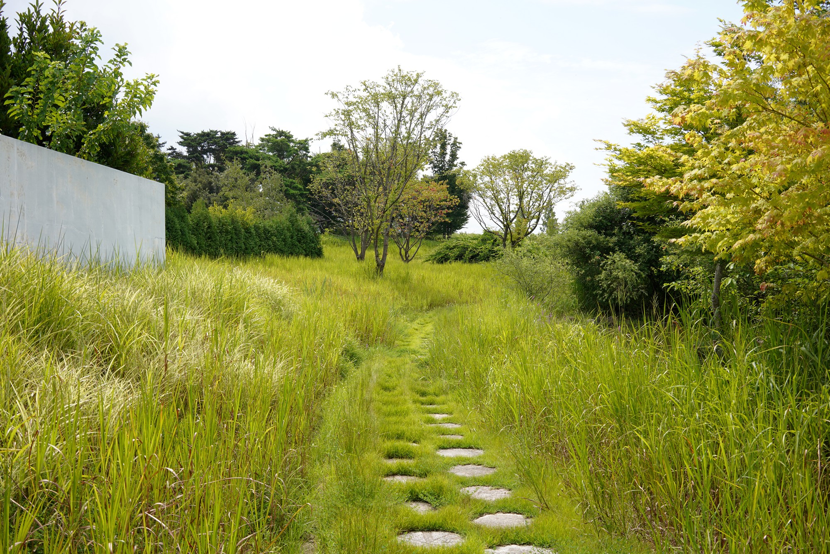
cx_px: 415
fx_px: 807
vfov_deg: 37.9
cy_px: 277
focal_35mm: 35
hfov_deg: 54.4
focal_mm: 35
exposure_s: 1/100
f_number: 10
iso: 100
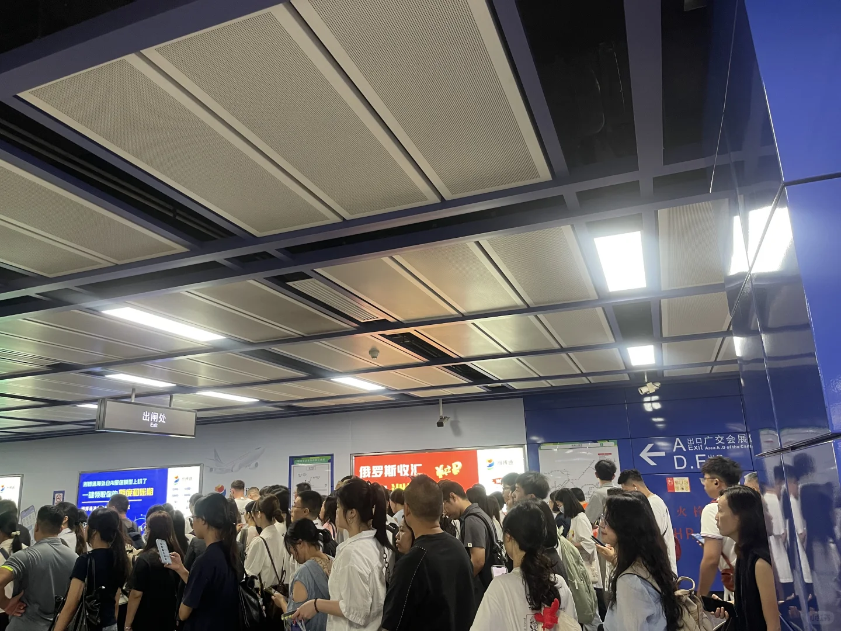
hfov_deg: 69.4
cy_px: 316
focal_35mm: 25
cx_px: 420
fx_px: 607
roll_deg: +1.7
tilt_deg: +13.9
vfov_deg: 54.9
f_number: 1.6
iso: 160
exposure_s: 1/50
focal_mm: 5.1
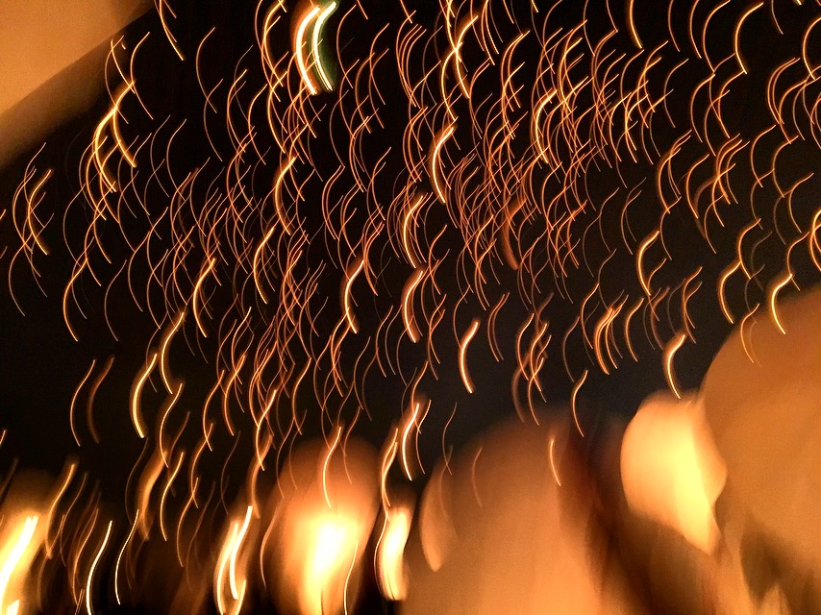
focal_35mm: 29
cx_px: 410
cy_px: 308
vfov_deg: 48.2
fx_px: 688
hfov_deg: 61.7
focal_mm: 4.15
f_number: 2.2
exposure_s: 1/15
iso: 500
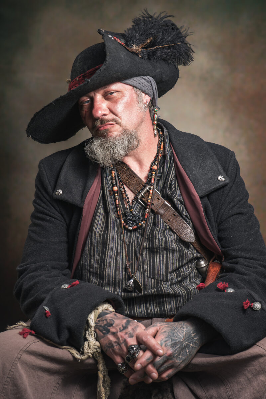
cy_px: 200
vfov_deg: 20.6
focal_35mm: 99
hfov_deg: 13.8
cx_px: 133
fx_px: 1097
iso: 100
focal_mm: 66
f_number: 5
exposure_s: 1/250
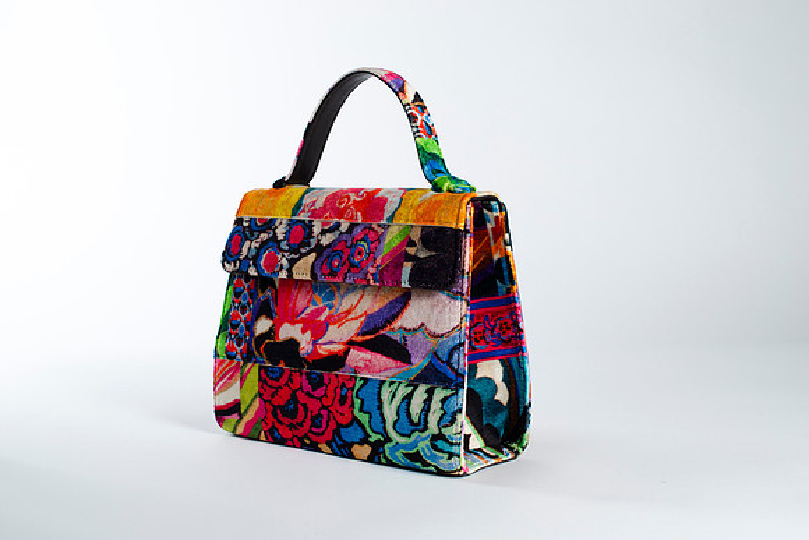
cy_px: 270
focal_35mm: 50
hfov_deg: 39.6
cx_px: 404
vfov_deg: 27.0
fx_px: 1124
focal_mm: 50
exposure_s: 1/200
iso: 200
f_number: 7.1
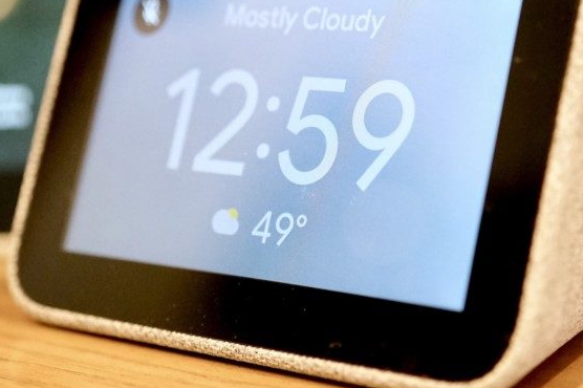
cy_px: 80
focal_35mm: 108
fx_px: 1748
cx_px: 349
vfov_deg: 12.6
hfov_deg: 18.9
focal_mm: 50
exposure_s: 1/125
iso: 3200
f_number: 2.8
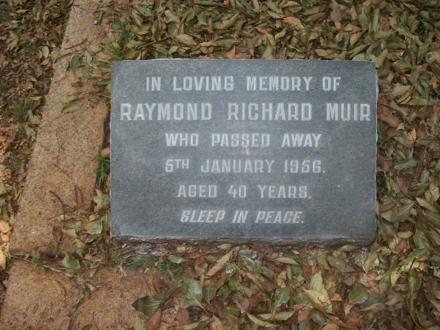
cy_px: 165
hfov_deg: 51.4
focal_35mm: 36
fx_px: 458
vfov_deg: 39.7
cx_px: 220
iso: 80
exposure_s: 1/640
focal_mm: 6
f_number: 2.7
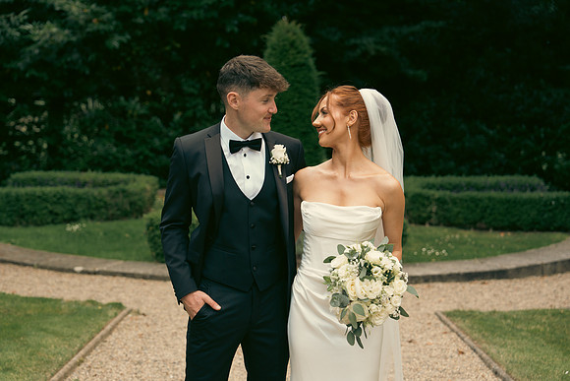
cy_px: 190
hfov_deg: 28.8
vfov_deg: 19.5
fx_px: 1109
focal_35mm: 70
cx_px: 285
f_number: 3.5
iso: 50
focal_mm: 70
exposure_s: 1/160
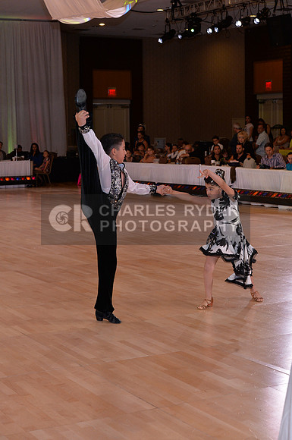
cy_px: 220
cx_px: 146
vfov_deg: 28.9
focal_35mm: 70
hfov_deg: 19.4
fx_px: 854
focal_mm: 70
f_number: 6.3
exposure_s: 1/250
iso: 2000
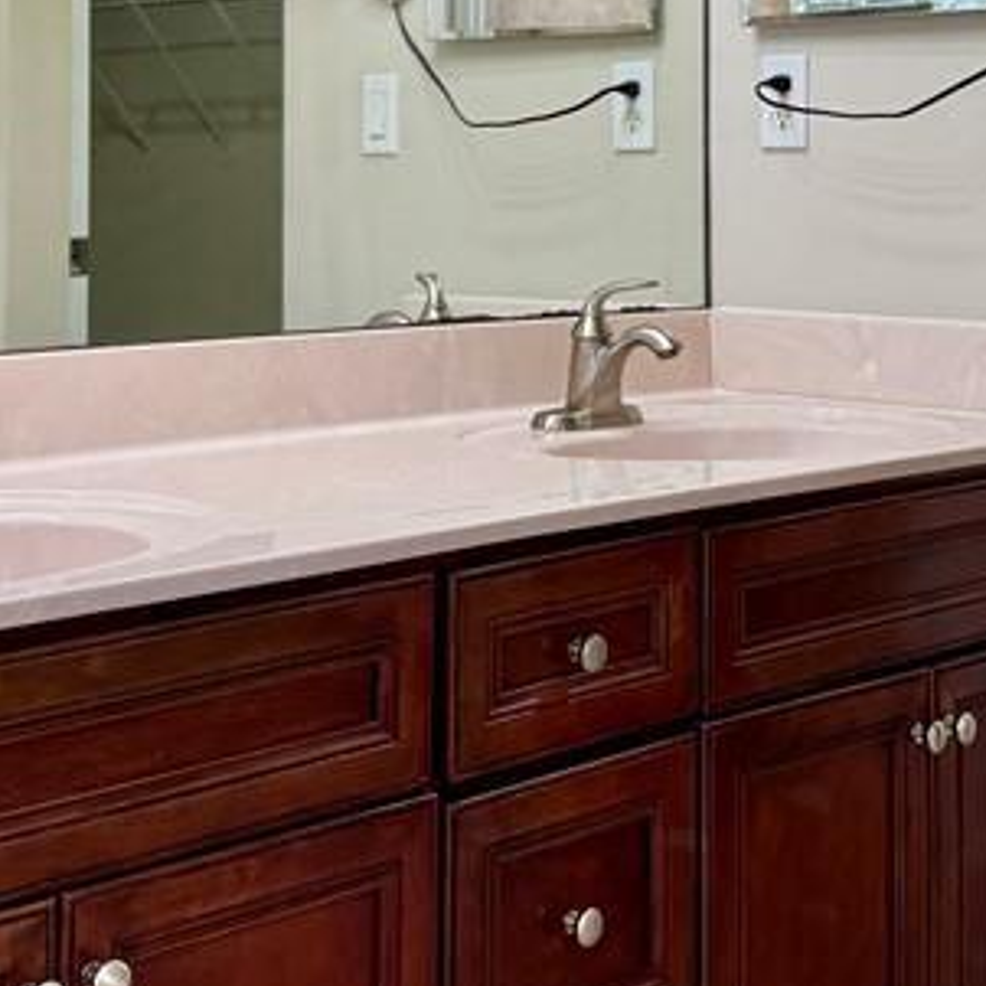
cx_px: 568
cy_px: 42
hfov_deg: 24.0
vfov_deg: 23.2
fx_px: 2320
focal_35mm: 72
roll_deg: +0.0
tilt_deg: +2.2
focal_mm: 6.76
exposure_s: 1/120
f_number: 1.78
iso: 64
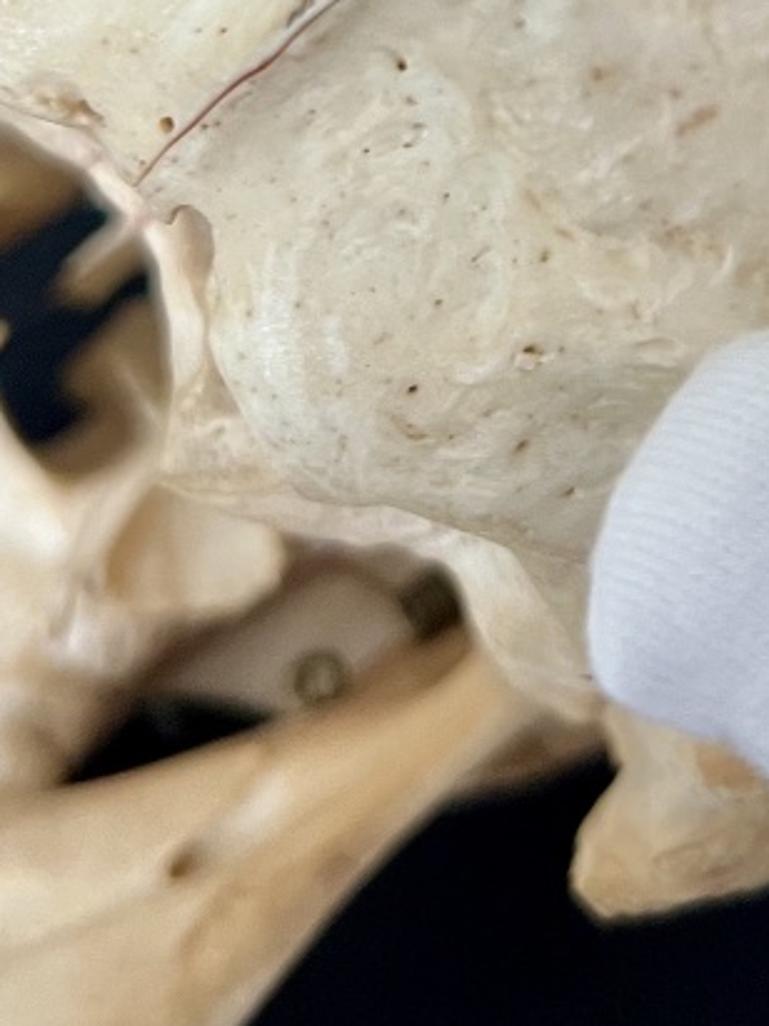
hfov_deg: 19.2
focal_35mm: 76
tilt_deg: -44.1
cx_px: 634
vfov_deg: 23.3
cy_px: -230
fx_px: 2252
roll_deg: +1.7
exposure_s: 1/60
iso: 200
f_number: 1.5
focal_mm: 5.7
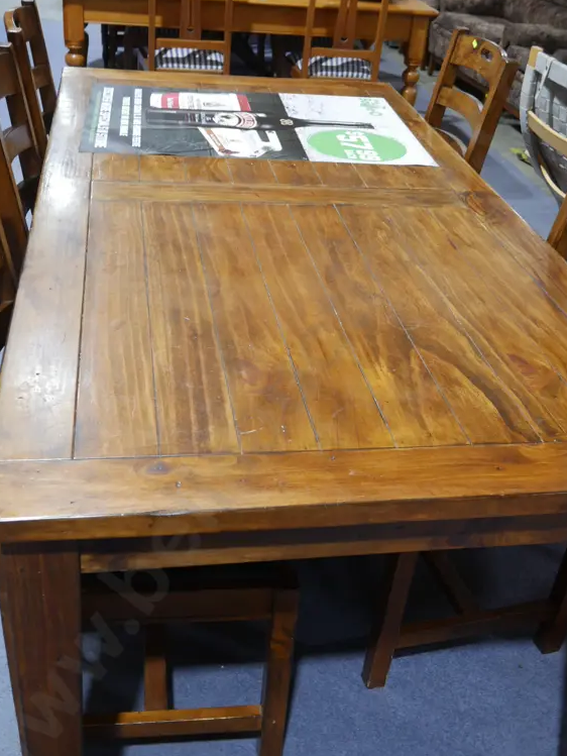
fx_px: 895
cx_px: 296
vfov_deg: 45.8
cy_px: 381
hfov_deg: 35.1
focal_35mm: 41
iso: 500
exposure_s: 1/60
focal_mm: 15
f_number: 4
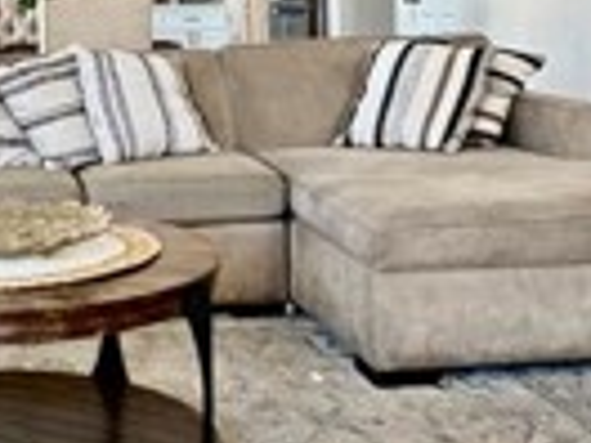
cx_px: -40
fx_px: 1161
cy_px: 89
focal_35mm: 68
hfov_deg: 26.5
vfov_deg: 21.4
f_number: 2.2
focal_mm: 2.22
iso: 640
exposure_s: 1/60
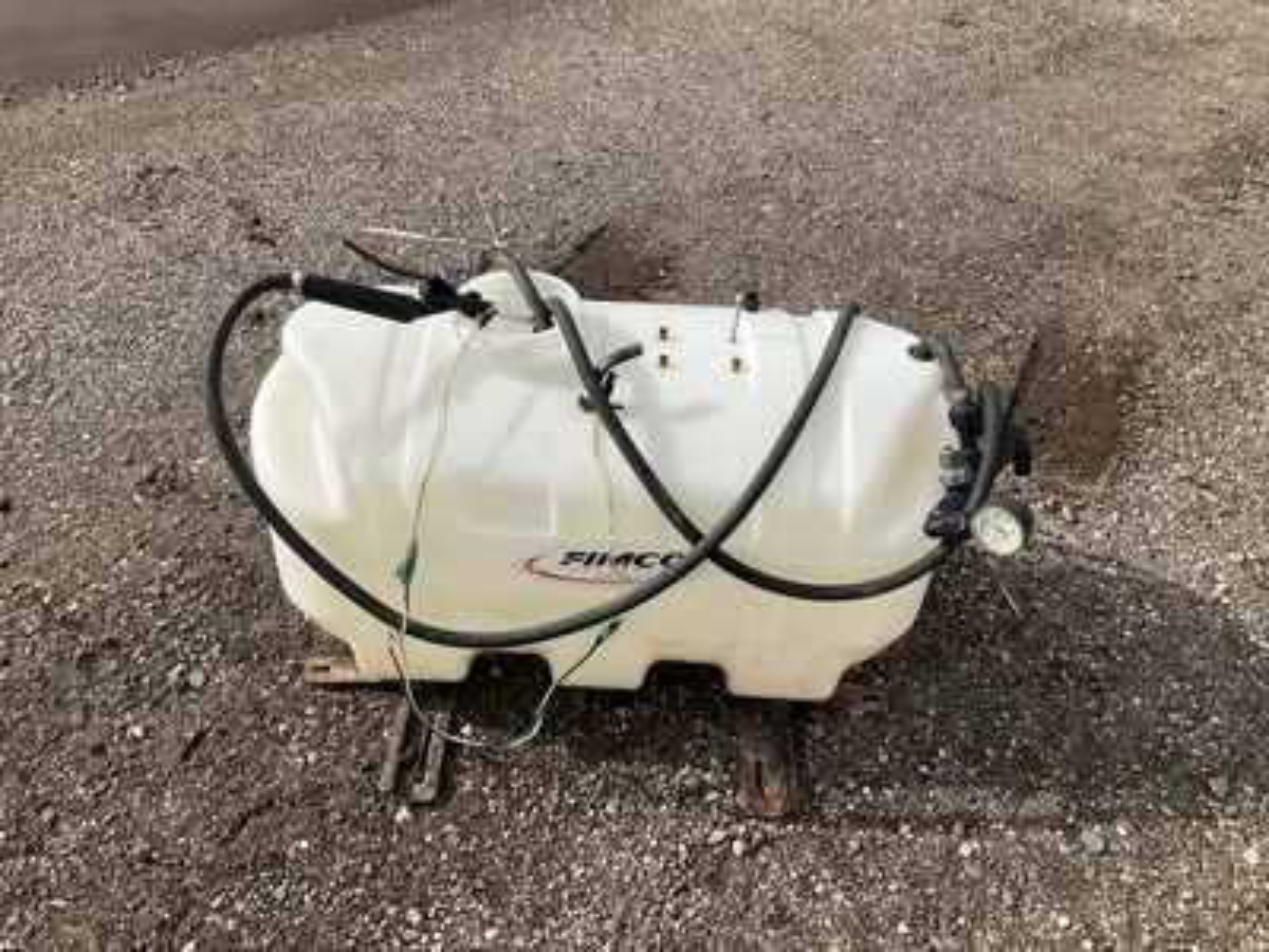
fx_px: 1063
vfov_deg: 48.2
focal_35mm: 29
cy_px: 476
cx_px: 634
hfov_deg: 61.7
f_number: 1.8
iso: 25
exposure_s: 1/2141
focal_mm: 3
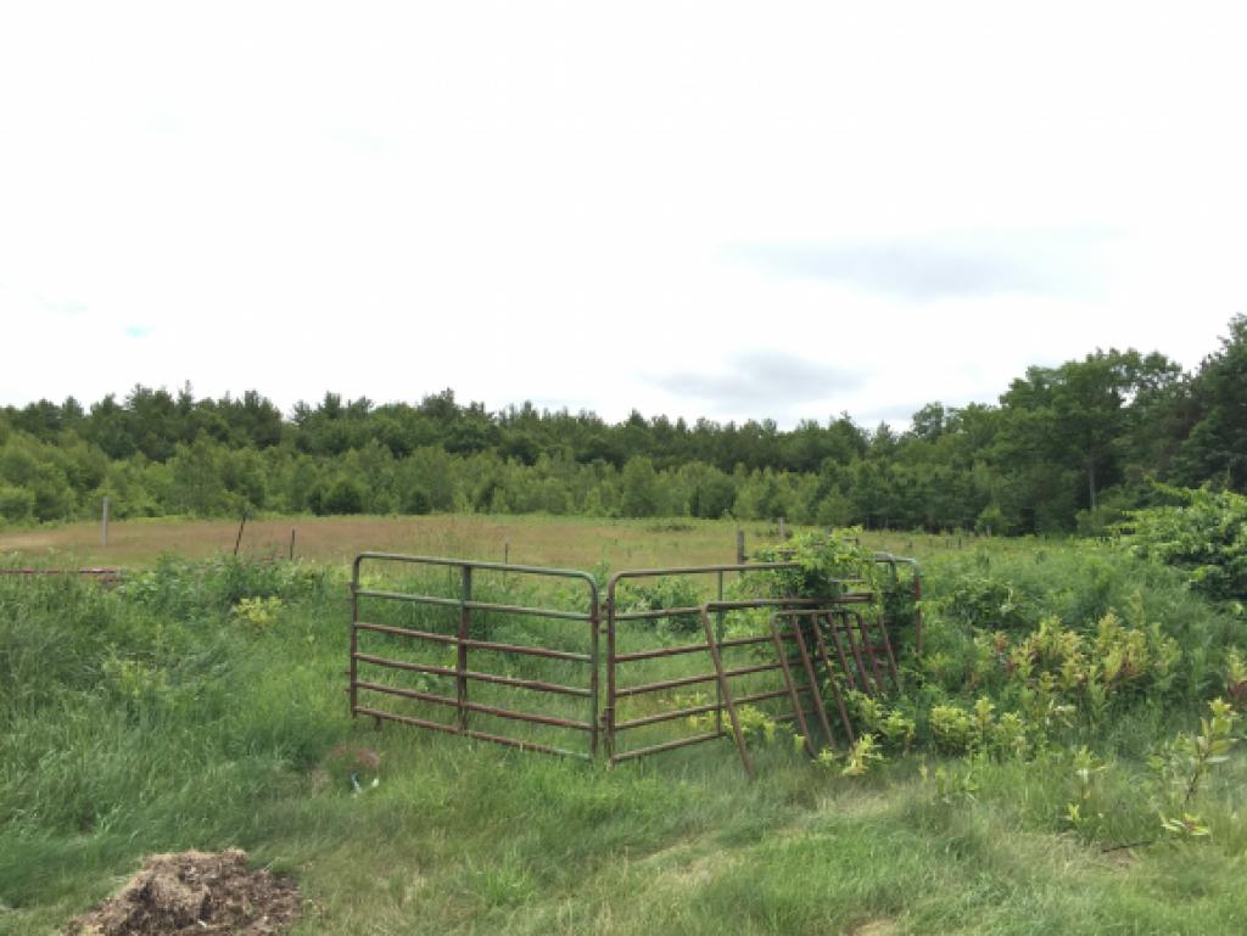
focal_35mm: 29
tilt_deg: +4.7
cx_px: 624
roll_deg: -0.4
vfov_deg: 48.3
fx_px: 1045
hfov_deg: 61.6
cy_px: 468
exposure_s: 1/791
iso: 32
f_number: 2.2
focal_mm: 4.15
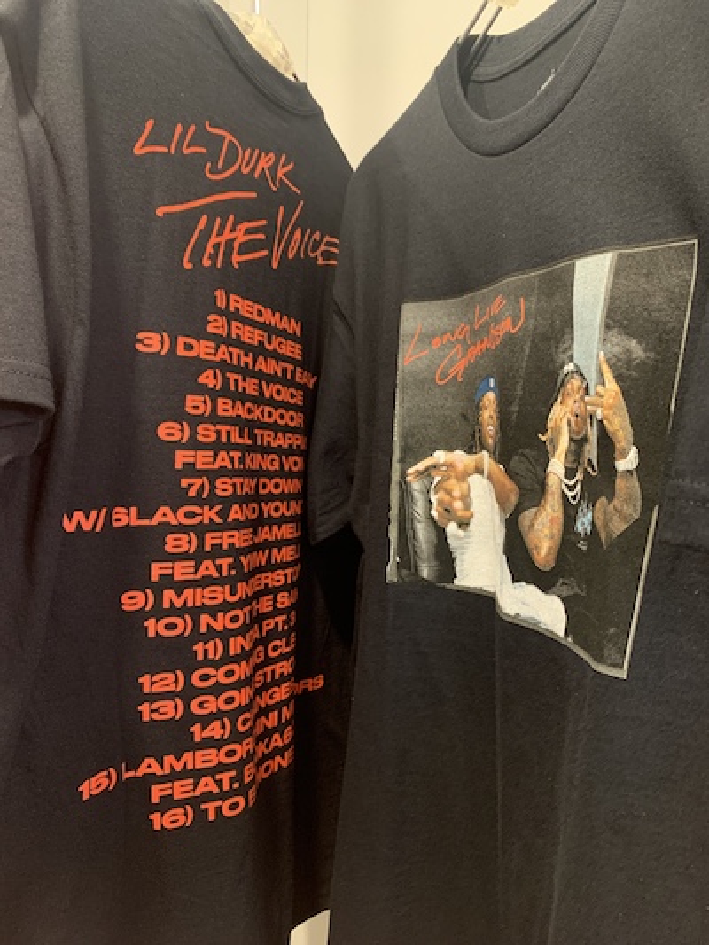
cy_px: 472
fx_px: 710
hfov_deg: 53.1
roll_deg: -0.6
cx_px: 354
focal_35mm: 26
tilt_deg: +3.3
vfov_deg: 67.3
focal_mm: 4.25
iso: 400
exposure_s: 1/60
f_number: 1.8
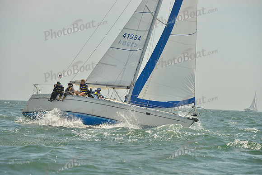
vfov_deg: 9.5
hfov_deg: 14.2
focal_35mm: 145
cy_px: 88
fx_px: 1055
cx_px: 131
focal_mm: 145
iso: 200
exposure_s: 1/1250
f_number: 7.1
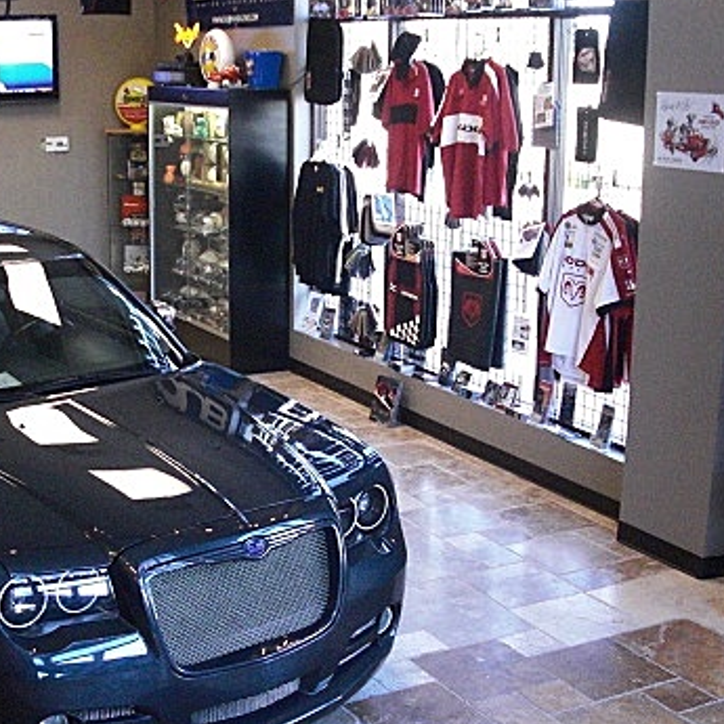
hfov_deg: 28.9
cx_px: 237
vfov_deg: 29.0
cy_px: 409
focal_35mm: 59
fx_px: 1396
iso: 800
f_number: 2.8
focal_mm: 6.3
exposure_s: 1/100
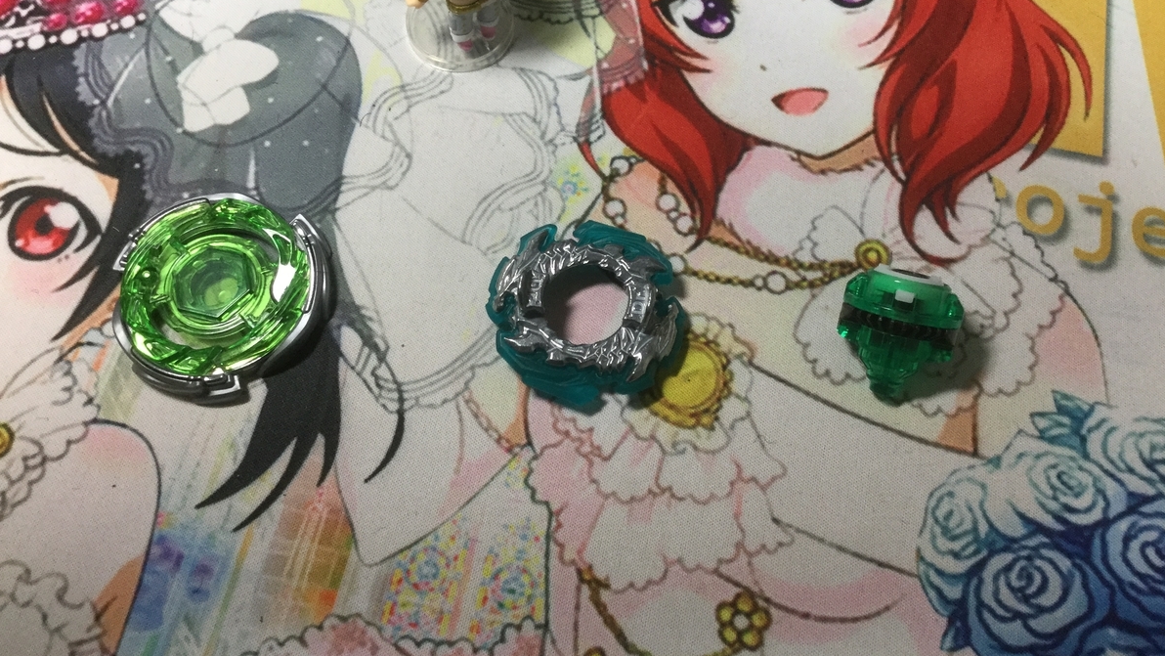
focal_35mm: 34
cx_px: 584
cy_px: 238
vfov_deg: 34.5
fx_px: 1050
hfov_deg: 58.0
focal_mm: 3.3
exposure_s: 1/30
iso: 80
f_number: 2.4
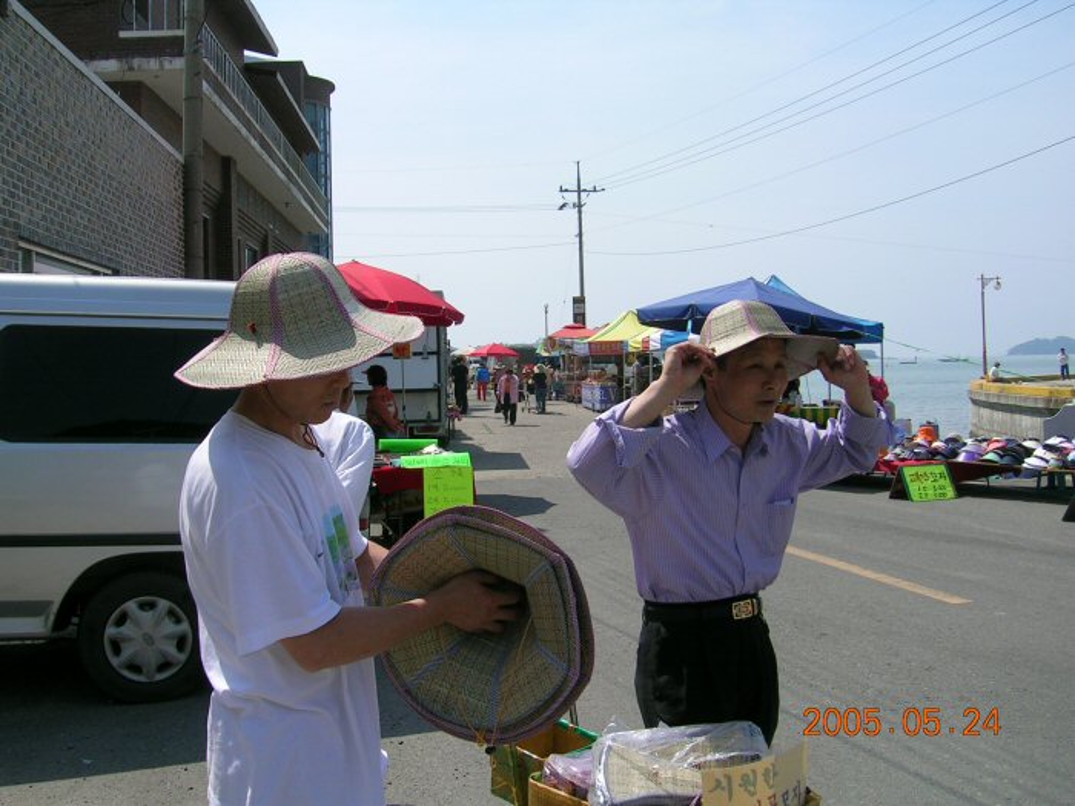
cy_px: 403
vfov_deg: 40.7
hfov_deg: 52.6
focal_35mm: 35
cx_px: 538
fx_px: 1087
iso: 50
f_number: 4.8
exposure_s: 1/579
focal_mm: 5.4
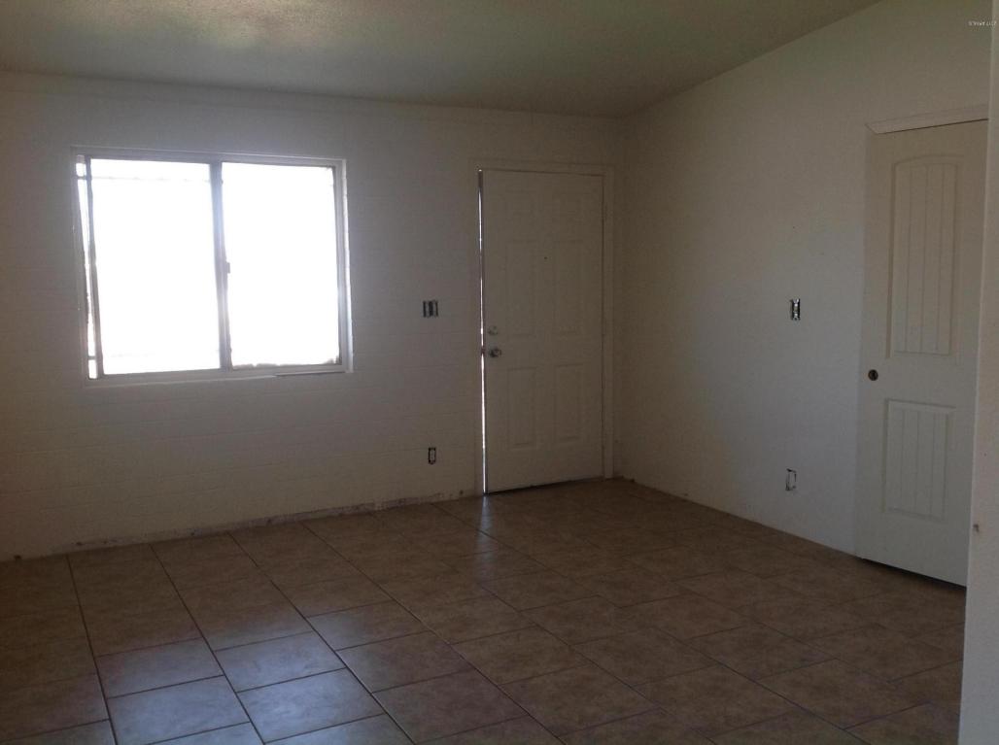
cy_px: 372
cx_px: 500
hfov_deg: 52.7
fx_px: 1008
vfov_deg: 40.6
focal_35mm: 35
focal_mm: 4.28
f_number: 2.4
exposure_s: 1/60
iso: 64
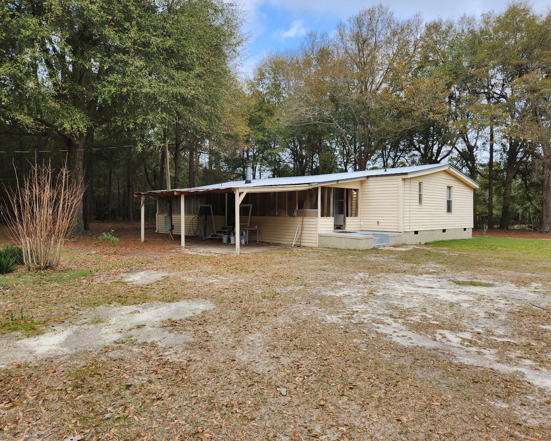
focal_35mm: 24
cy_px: 221
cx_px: 265
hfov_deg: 70.3
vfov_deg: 58.8
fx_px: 391
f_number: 1.8
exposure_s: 1/471
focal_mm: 5.4
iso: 20
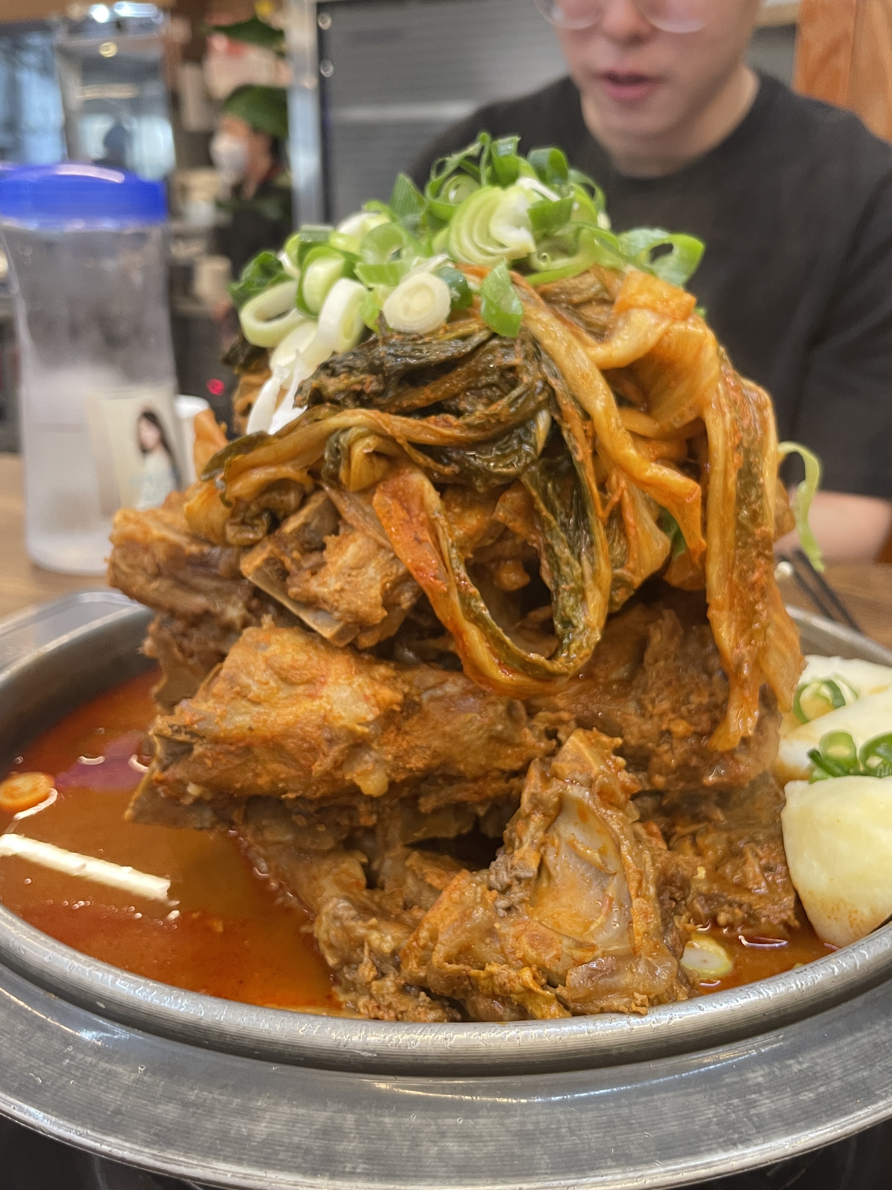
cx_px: 493
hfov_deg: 45.4
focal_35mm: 31
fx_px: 1065
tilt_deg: -17.0
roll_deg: +0.0
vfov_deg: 58.3
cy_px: 574
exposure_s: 1/60
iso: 160
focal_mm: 4.2
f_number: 1.6
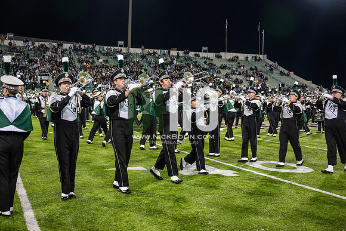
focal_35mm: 45
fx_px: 433
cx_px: 173
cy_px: 116
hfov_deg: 43.6
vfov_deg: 29.9
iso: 1250
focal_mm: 45
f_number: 3.2
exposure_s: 1/500
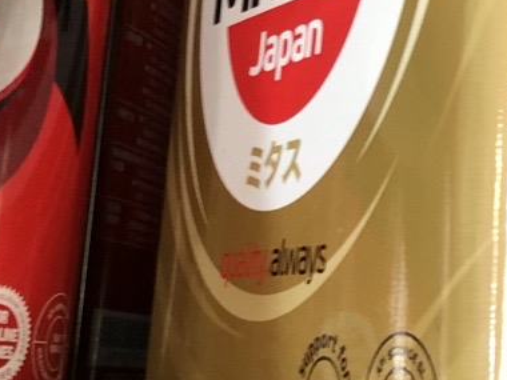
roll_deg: -3.5
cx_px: 452
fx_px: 1553
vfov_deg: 13.6
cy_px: -63
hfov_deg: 18.3
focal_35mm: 106
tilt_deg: +18.9
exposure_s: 1/15
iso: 40
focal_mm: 4
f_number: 1.8
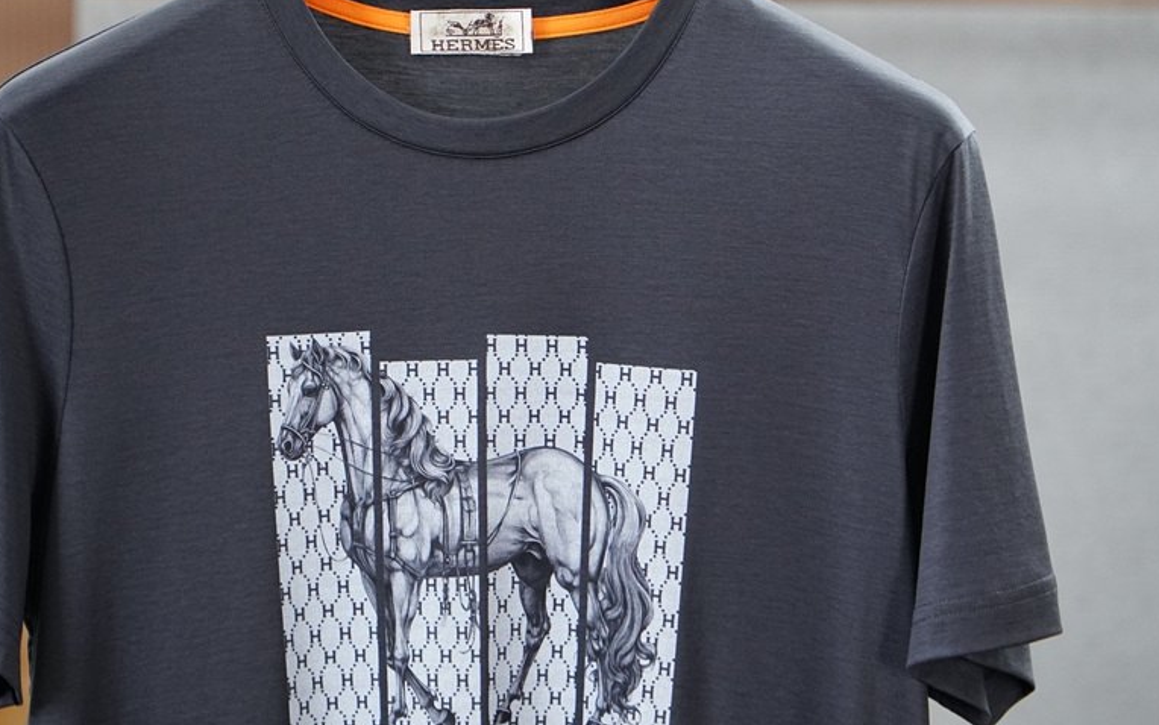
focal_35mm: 121
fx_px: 3823
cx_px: 469
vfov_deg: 10.8
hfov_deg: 17.2
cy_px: 240
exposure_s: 1/125
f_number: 3.5
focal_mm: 56
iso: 1000
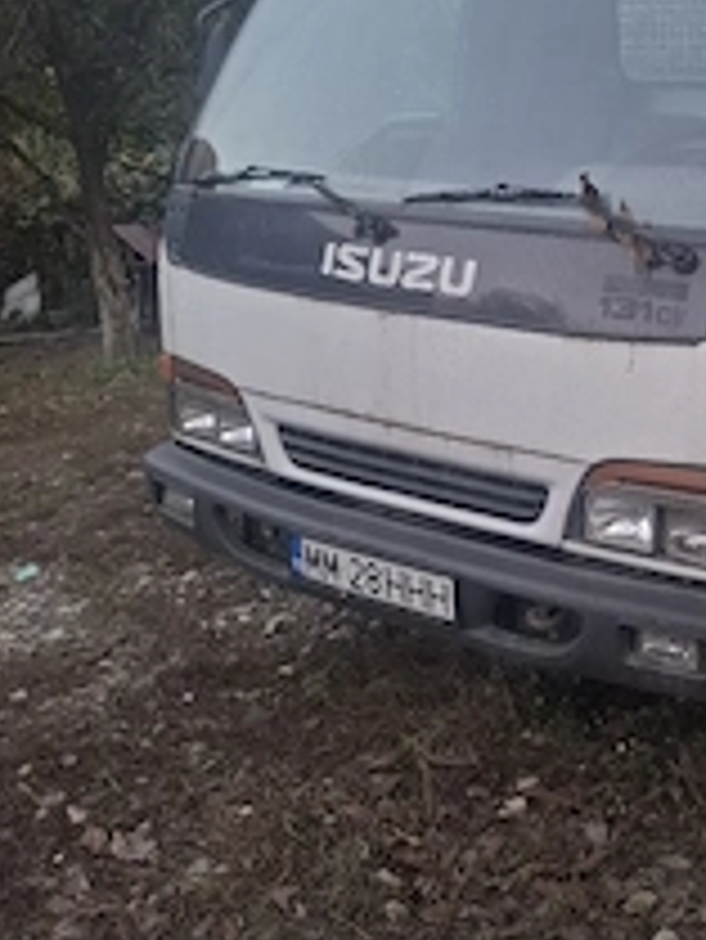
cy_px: 310
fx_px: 1195
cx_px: 661
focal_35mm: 44
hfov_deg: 31.1
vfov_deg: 42.3
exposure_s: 1/100
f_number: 1.8
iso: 80
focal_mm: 5.54
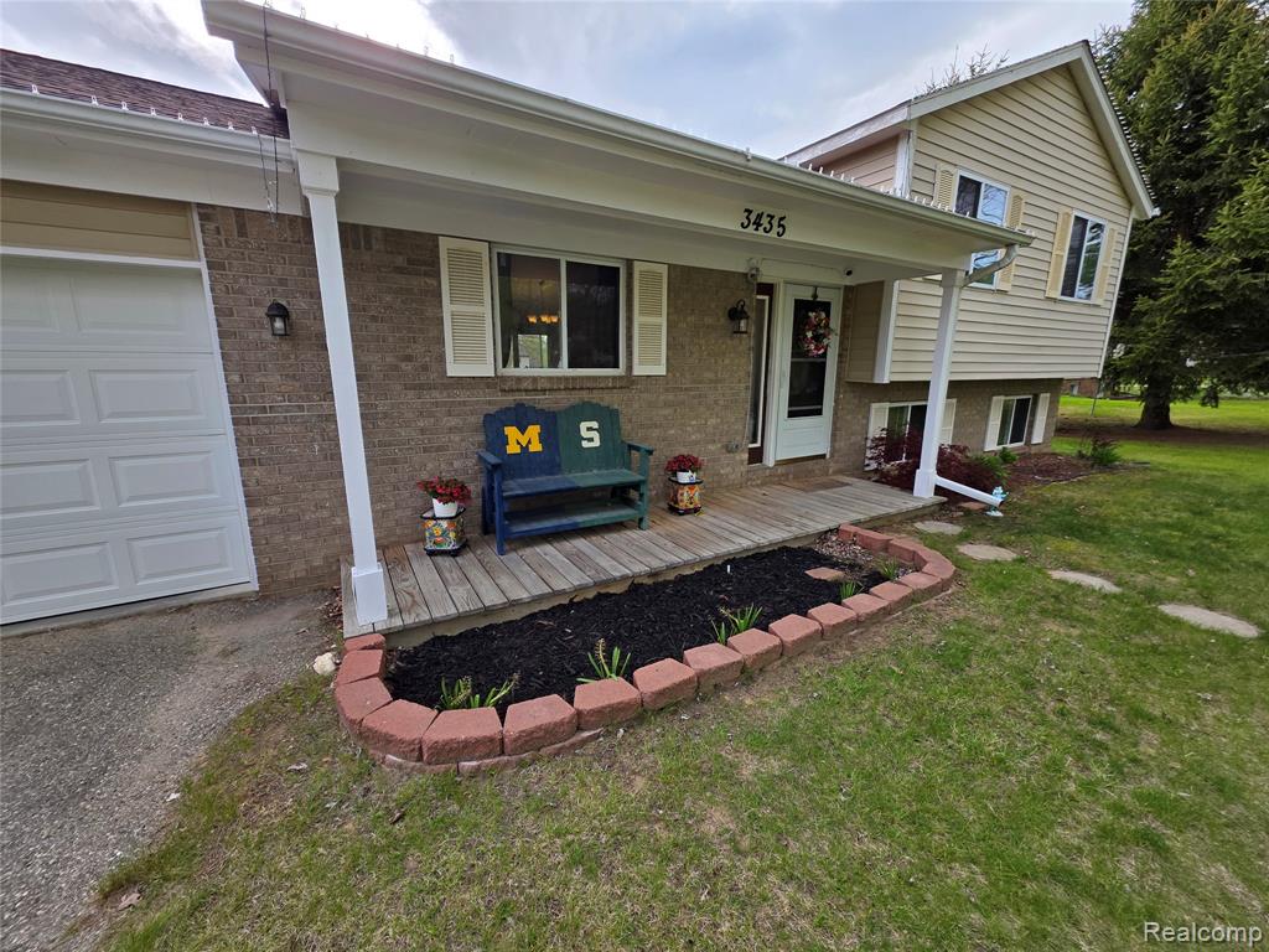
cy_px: 476
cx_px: 634
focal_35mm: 13
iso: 40
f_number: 1.9
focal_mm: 2.2
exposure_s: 1/492
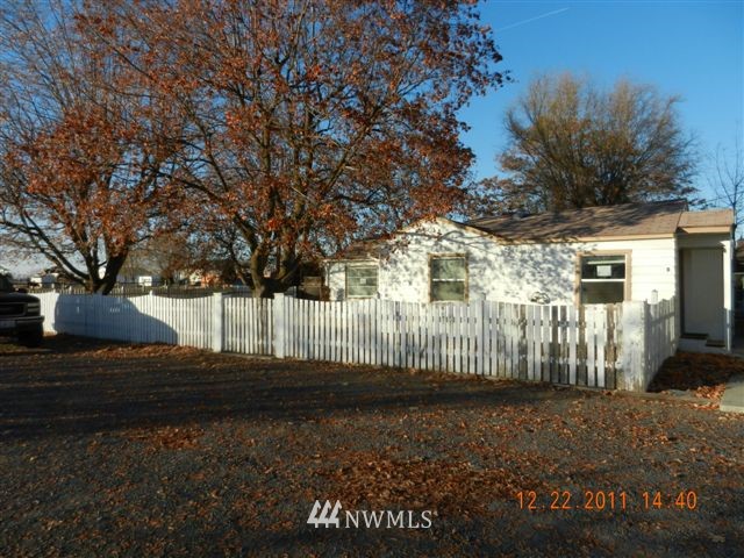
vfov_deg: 54.9
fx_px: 537
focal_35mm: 25
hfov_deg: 69.4
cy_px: 279
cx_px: 372
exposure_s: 1/1000
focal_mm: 4.5
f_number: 3.5
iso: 160
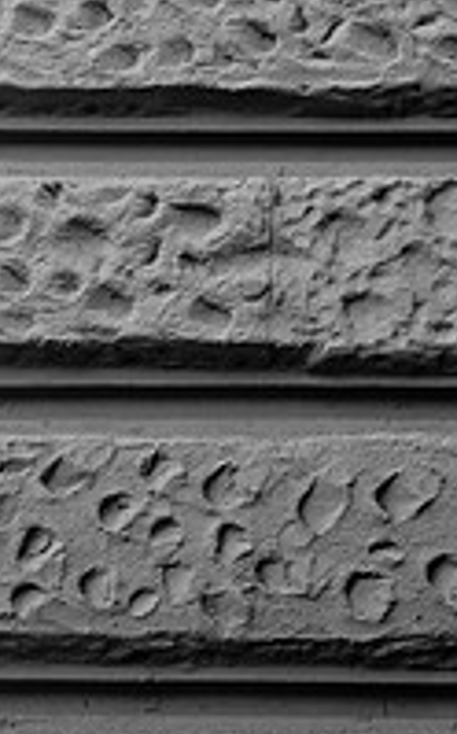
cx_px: 365
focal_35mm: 190
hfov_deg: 6.9
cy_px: 48
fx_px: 3798
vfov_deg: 11.0
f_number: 3.8
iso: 800
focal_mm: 55
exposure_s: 1/80
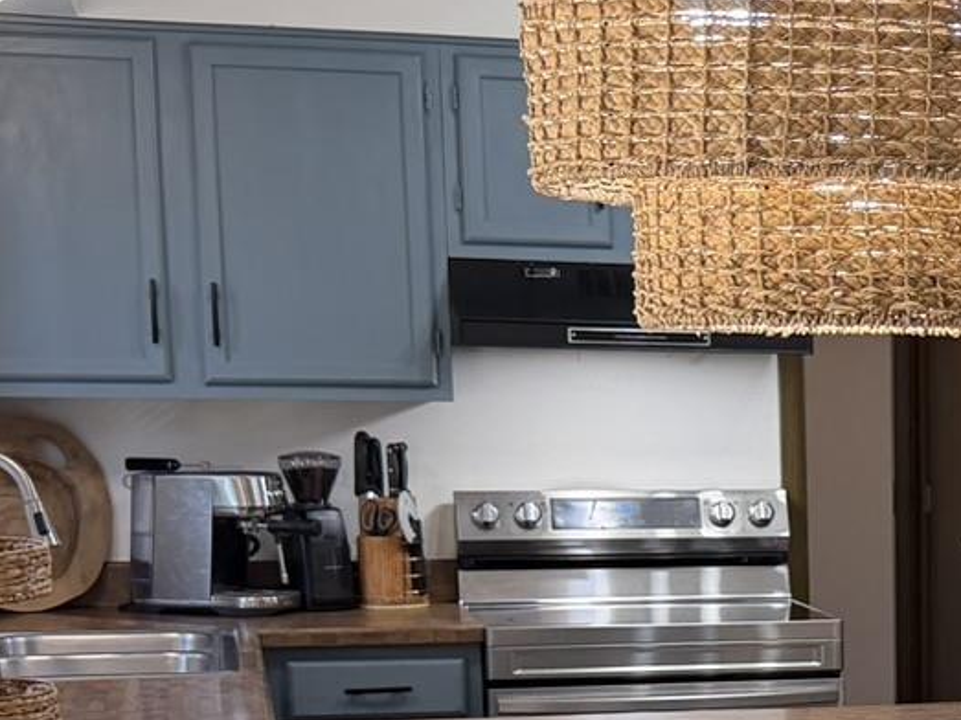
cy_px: 784
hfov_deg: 19.6
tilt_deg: -9.3
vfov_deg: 15.3
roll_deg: -0.7
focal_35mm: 94
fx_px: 2609
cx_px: 1174
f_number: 1.78
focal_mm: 6.76
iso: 200
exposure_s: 1/120
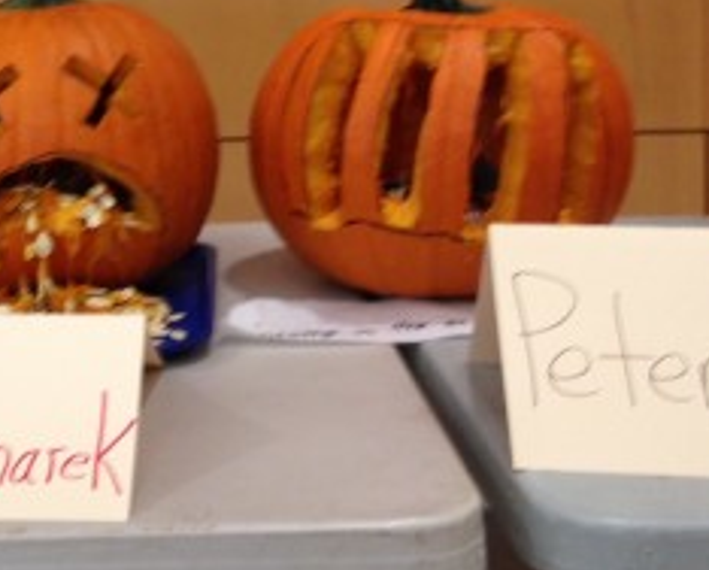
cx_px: 94
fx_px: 1513
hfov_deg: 25.7
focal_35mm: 72
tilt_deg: -7.4
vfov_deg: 20.8
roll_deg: +2.4
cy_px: 32
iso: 80
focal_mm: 4.12
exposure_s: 1/20
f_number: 2.4
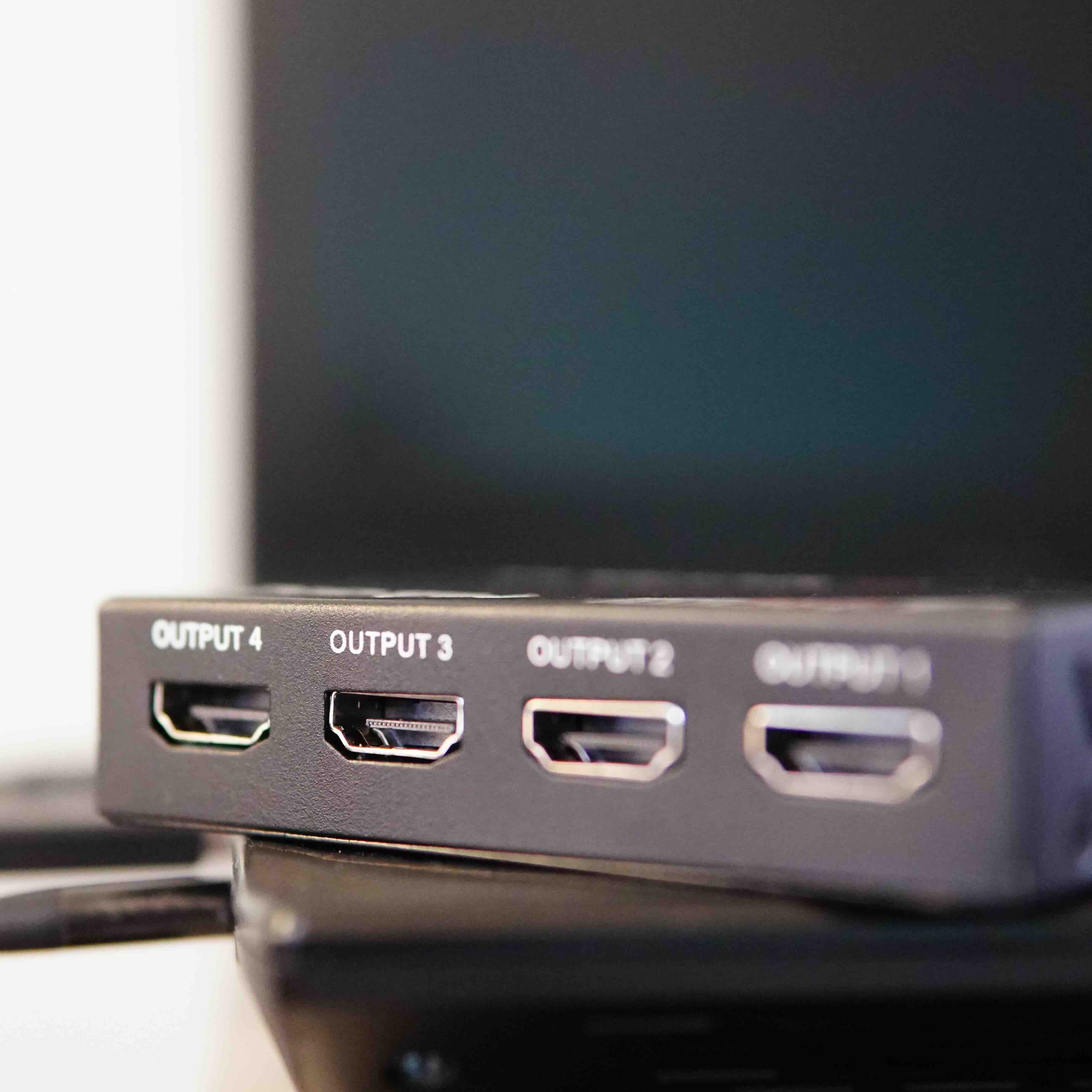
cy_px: 540
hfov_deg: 29.4
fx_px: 2070
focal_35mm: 58
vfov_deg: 29.6
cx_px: 409
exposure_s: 1/60
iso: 6400
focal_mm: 30
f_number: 2.2
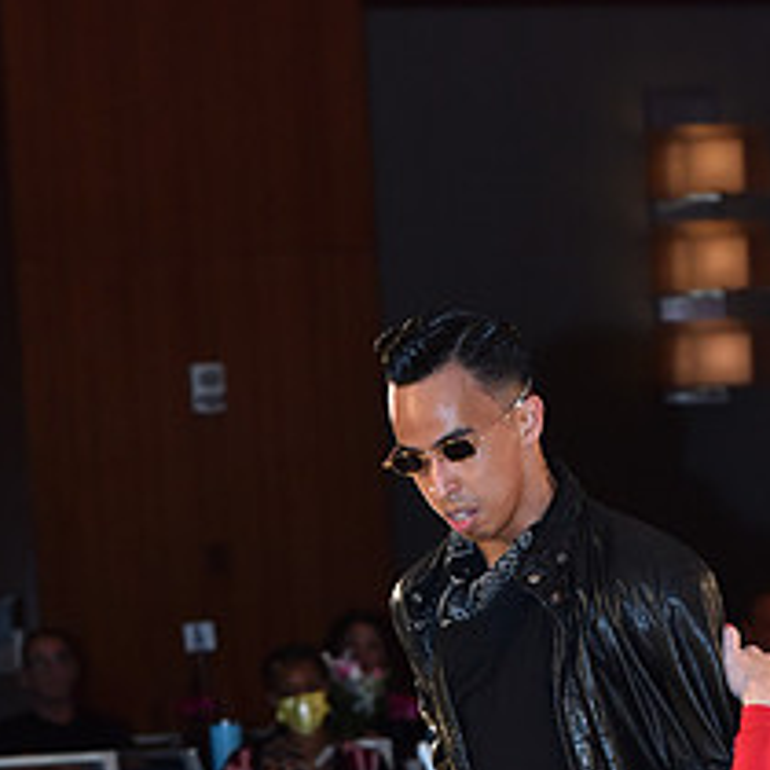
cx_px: 380
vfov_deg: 7.4
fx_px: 5914
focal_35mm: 235
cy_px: 997
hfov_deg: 7.4
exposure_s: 1/250
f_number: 5
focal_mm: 100
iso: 2000
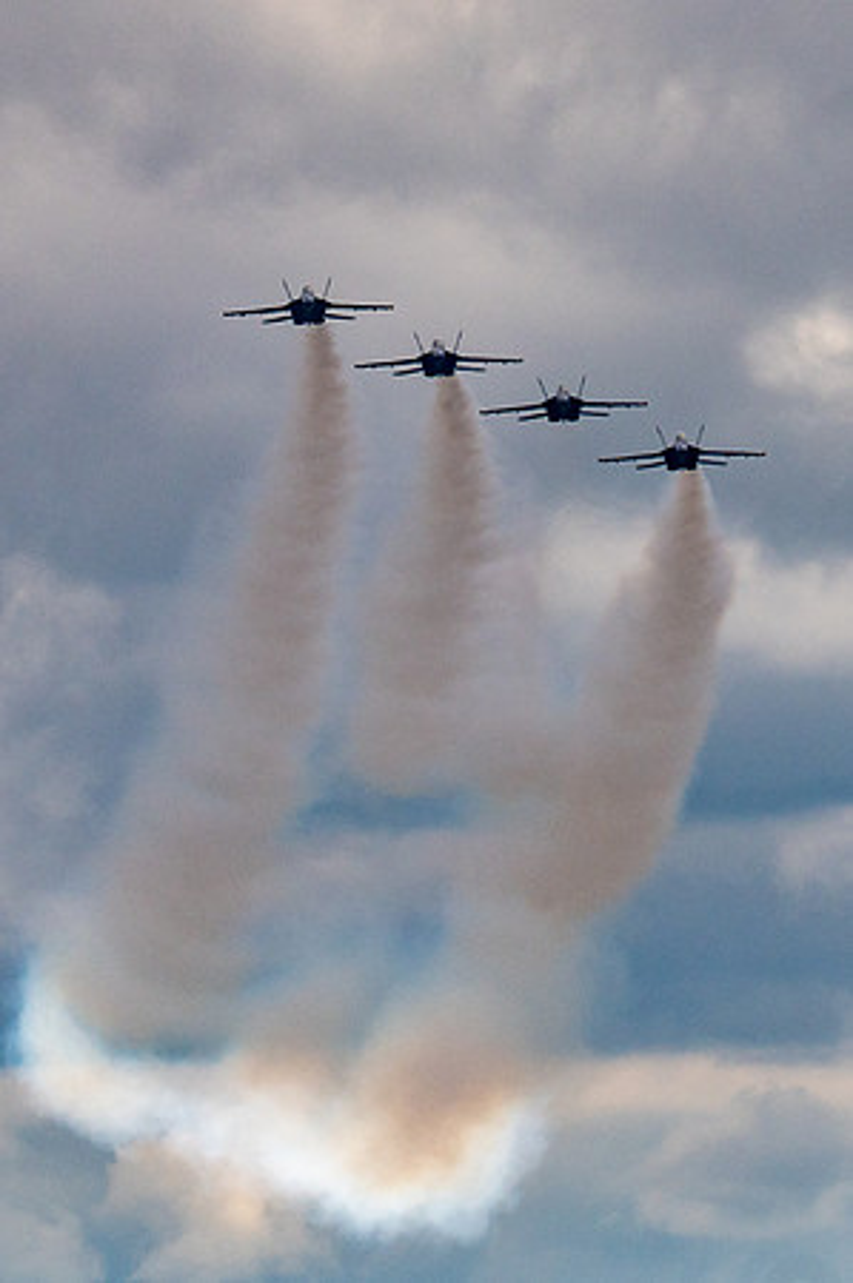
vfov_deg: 2.4
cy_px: 358
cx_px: 759
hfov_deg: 1.6
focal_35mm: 845
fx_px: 30085
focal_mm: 390
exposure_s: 1/6400
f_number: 7.1
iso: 640
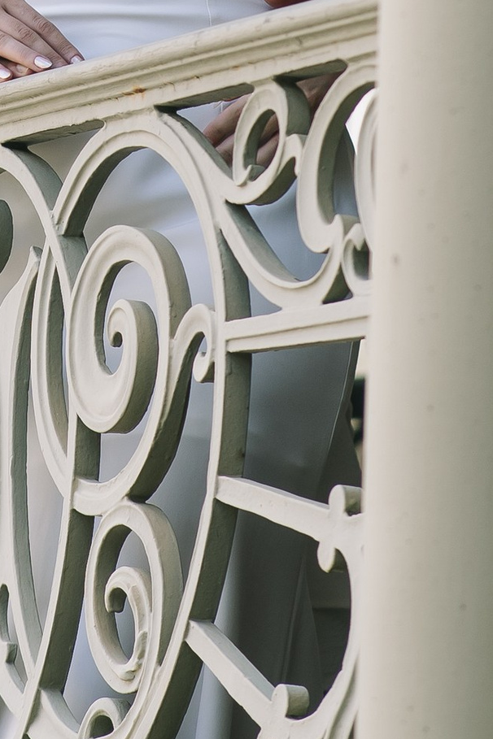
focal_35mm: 359
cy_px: -330
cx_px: -49
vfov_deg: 5.7
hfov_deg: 3.8
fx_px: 7374
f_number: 2.8
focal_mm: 85
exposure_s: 1/800
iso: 160
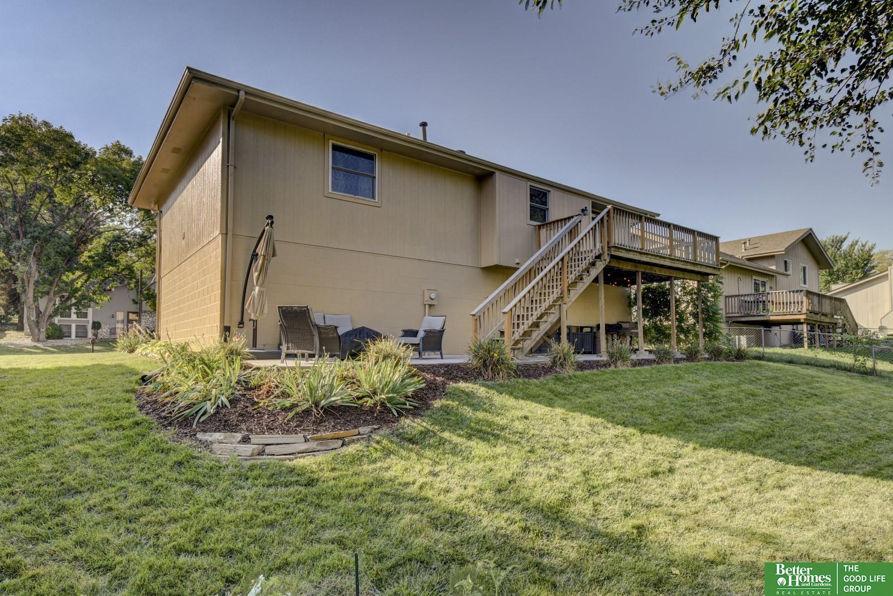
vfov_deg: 63.2
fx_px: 484
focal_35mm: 20
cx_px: 446
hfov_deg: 85.4
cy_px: 298
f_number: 8
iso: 400
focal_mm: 13
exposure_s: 1/200
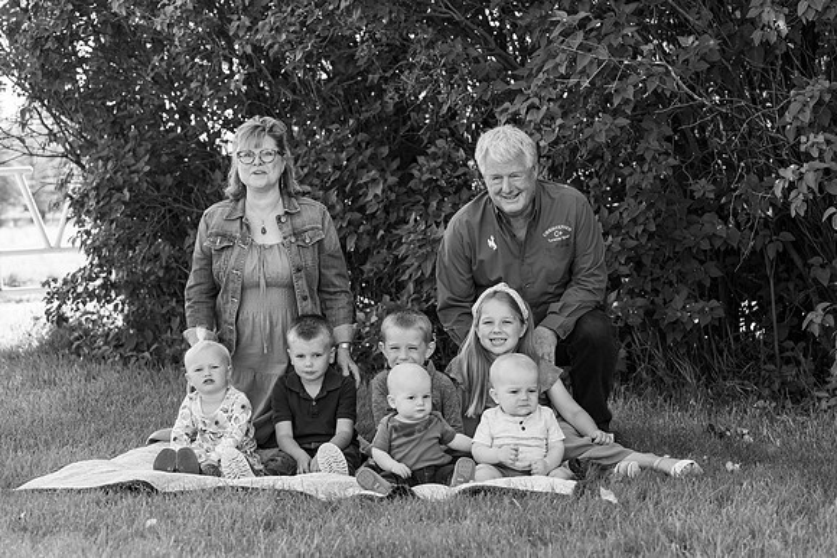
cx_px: 418
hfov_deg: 23.9
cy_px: 279
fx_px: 1977
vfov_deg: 16.1
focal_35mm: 85
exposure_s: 1/500
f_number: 5.6
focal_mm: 85
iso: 500
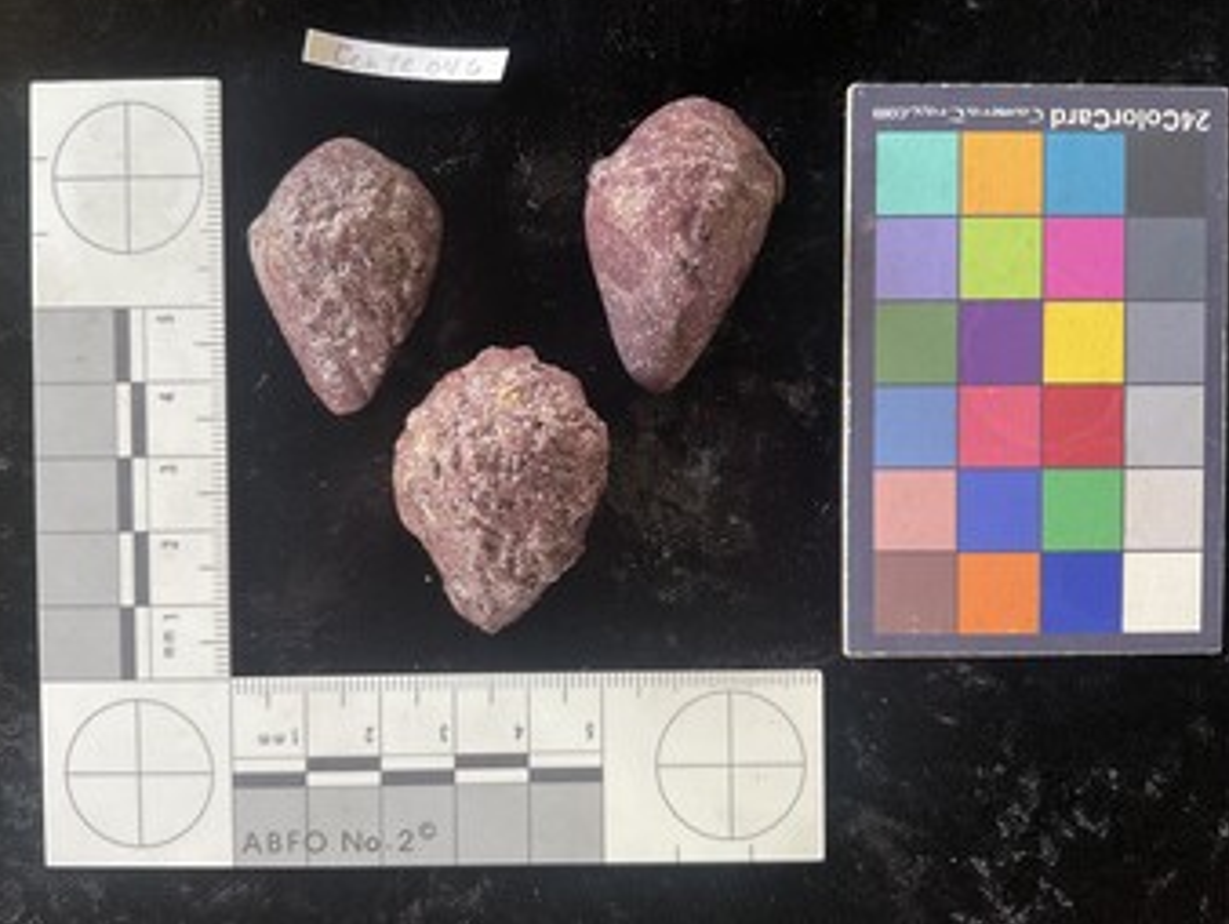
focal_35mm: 30
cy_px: 449
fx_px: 1066
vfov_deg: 46.8
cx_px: 596
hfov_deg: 59.9
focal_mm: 3
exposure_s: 1/60
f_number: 1.8
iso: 80
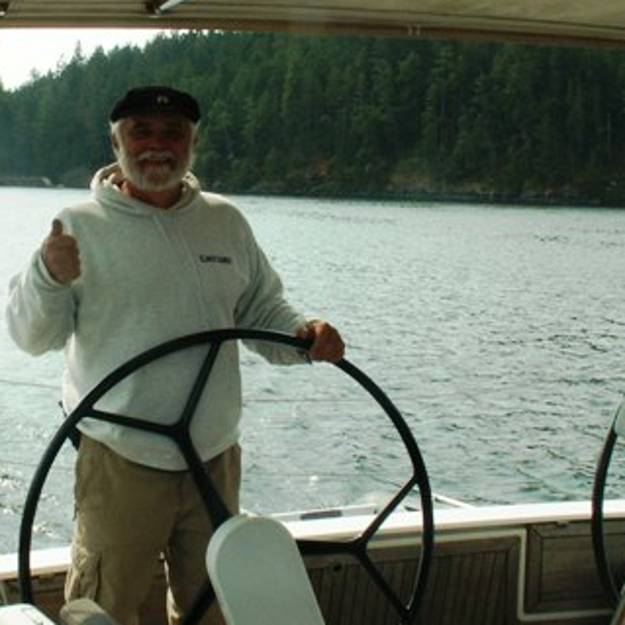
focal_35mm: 62
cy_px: 270
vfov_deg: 27.7
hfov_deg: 27.4
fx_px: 1266
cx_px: 180
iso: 50
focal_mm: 5.86
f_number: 8
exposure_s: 1/125
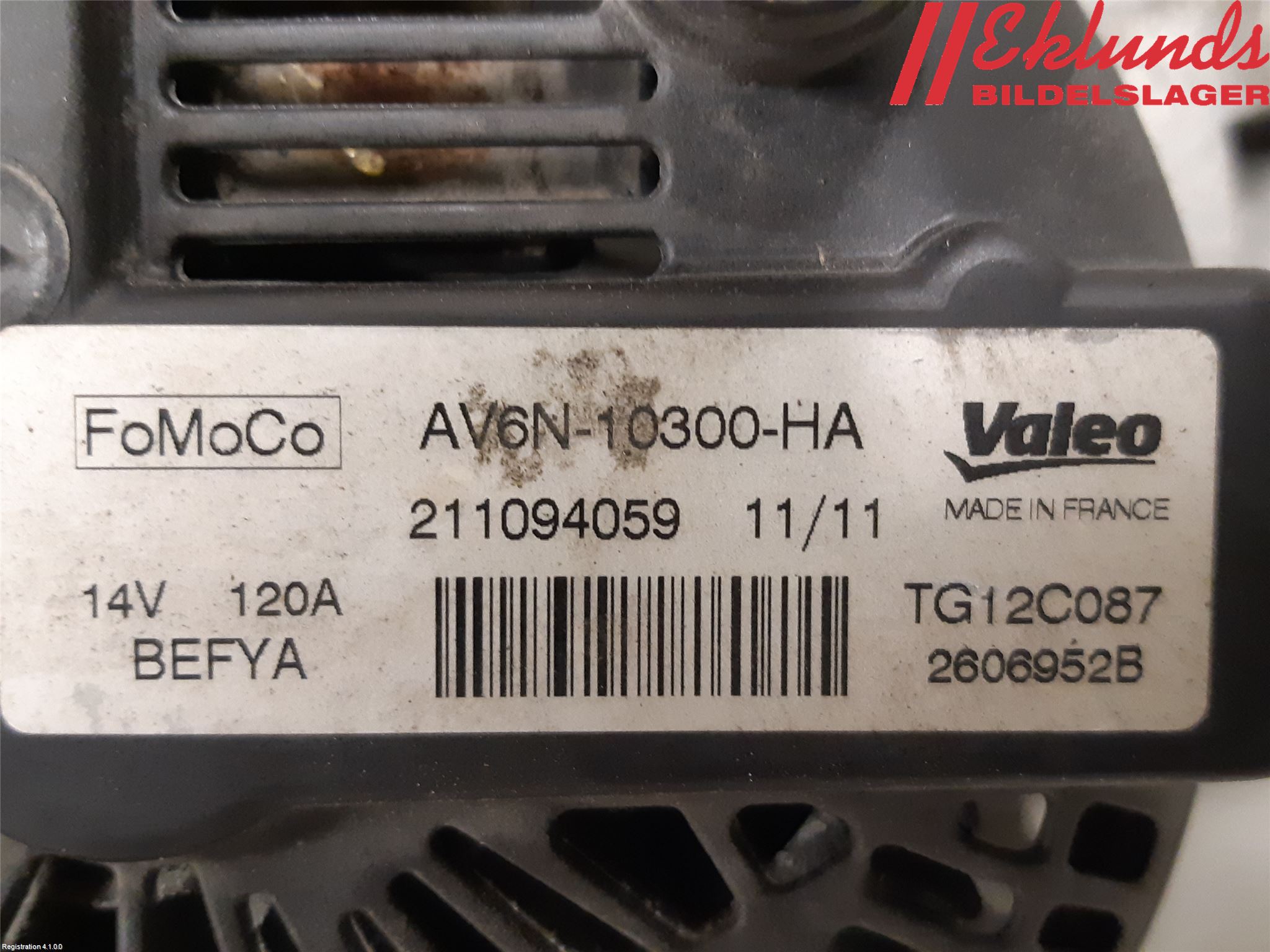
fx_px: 954
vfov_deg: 53.1
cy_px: 476
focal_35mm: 26
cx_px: 635
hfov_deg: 67.3
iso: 320
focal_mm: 3.93
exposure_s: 1/25
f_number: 1.7
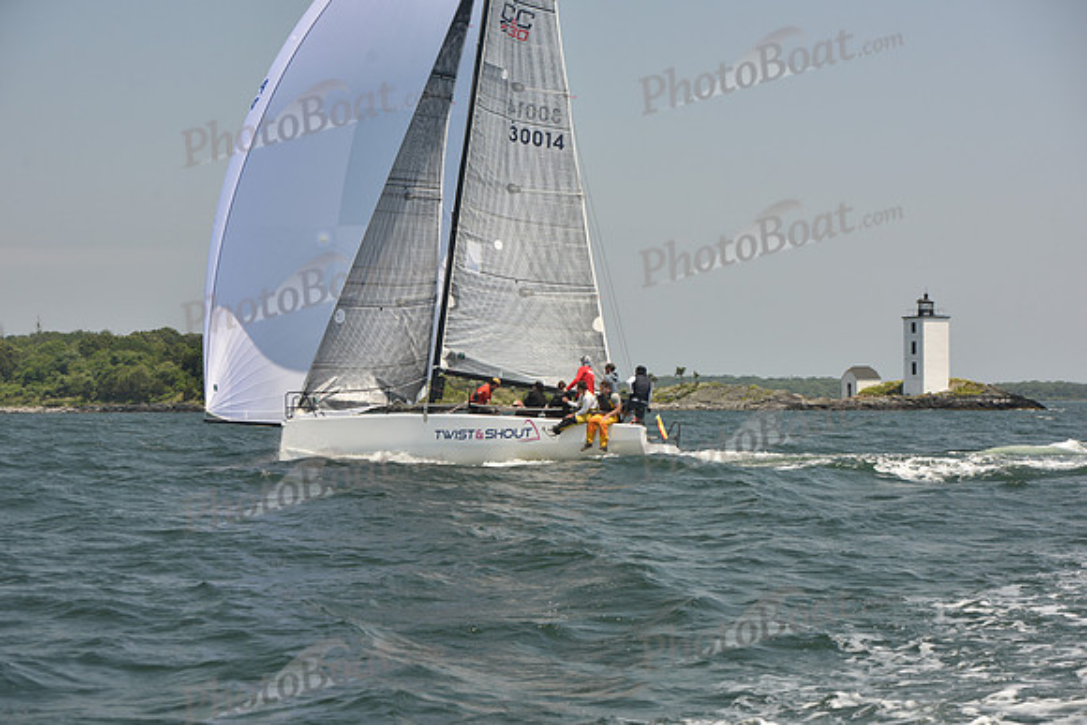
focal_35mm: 70
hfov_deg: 28.8
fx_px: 2114
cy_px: 362
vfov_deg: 19.5
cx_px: 544
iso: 250
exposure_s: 1/640
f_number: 6.3
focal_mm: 70
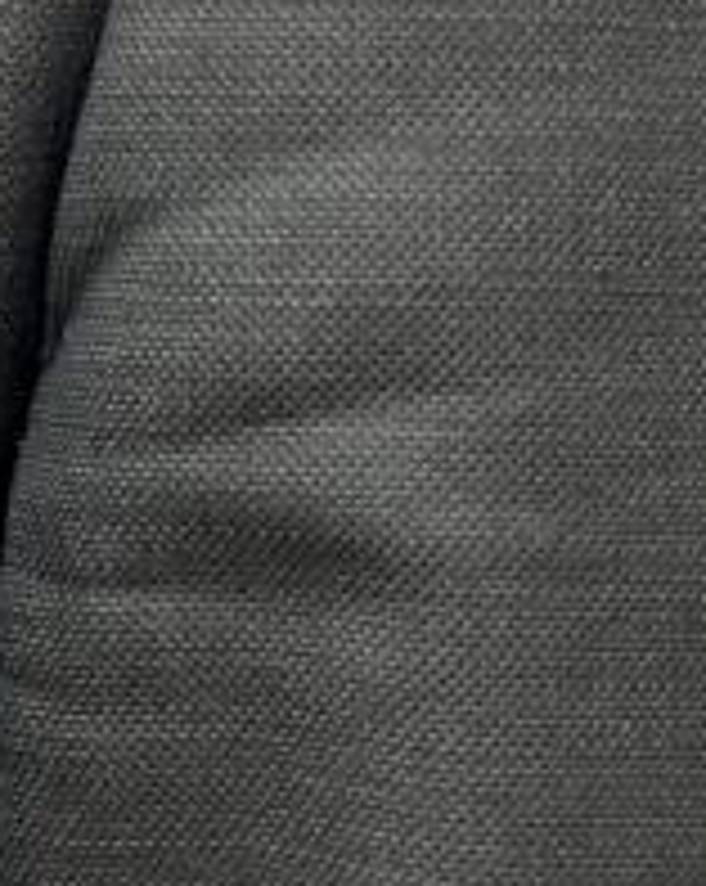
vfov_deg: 6.7
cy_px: -1289
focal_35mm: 272
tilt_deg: -3.9
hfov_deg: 5.5
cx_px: -1052
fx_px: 7121
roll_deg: +0.1
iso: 25
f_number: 2
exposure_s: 1/122
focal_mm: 6
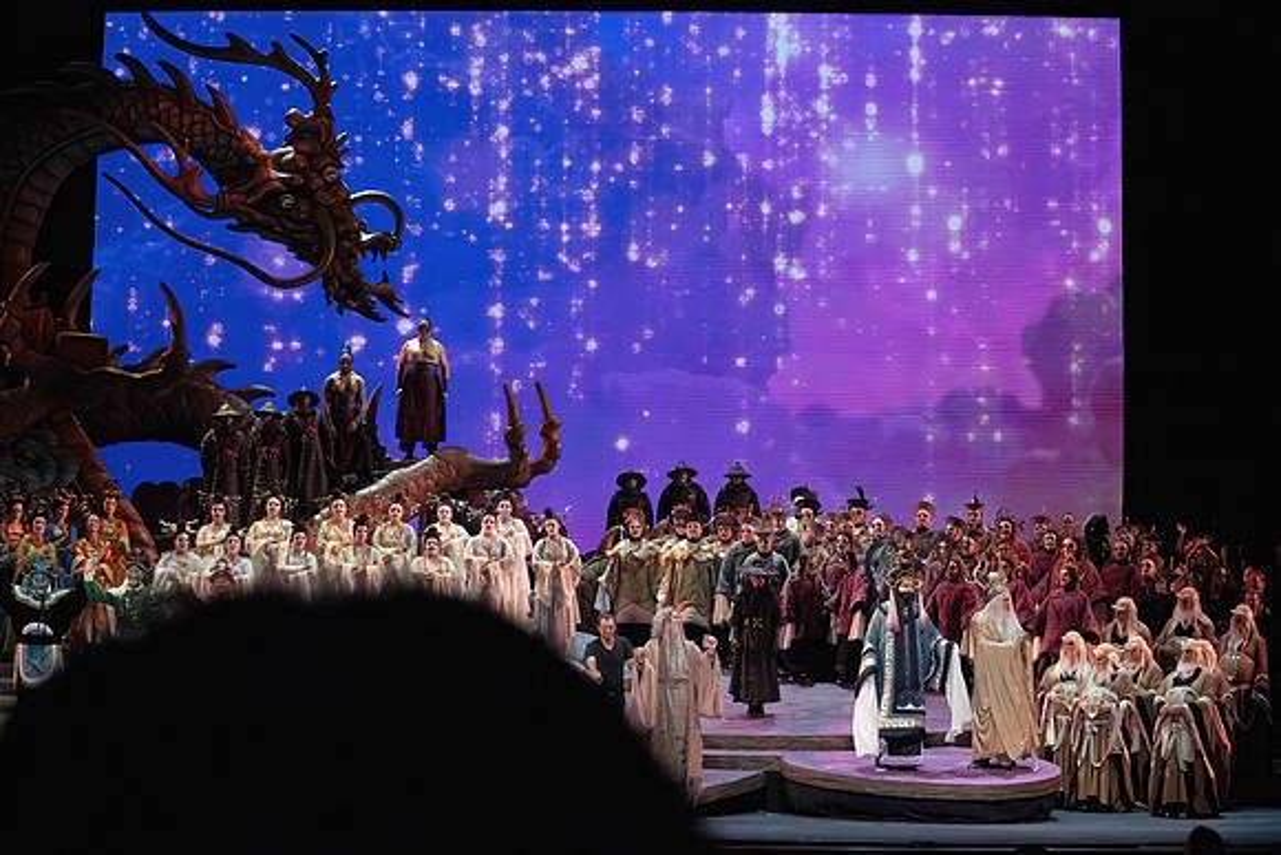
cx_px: 640
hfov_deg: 28.8
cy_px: 428
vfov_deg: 19.5
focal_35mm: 70
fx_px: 2491
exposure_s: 1/1000
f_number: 10
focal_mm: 70
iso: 20000
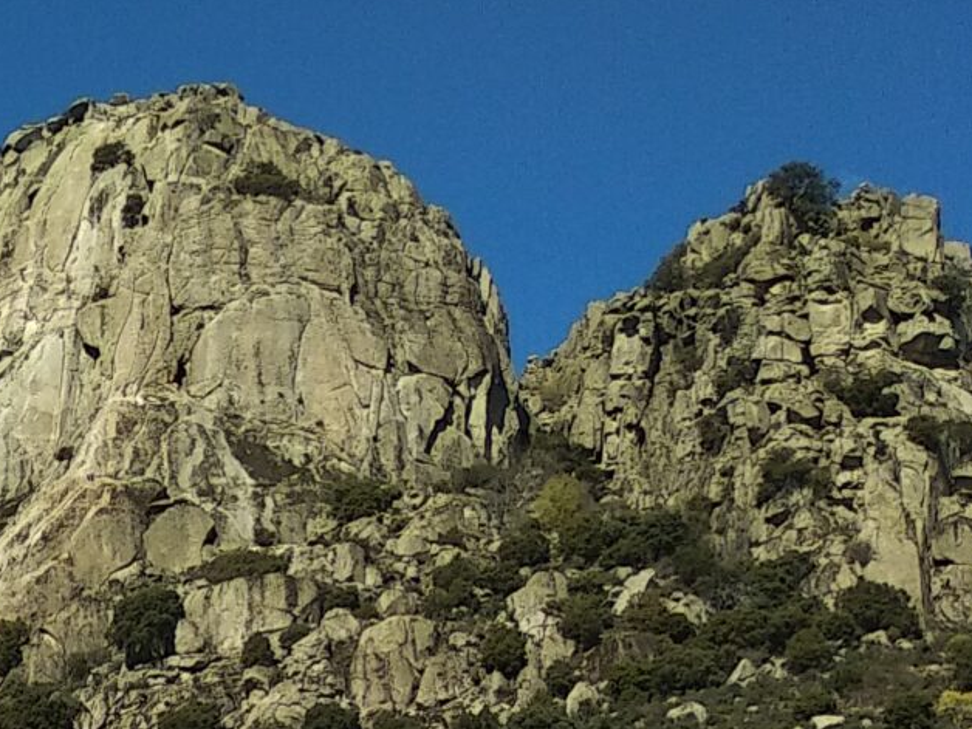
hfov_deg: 16.6
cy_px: 1475
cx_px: -566
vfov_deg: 12.3
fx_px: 2976
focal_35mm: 106
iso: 100
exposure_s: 1/2201
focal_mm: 3.83
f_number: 2.2
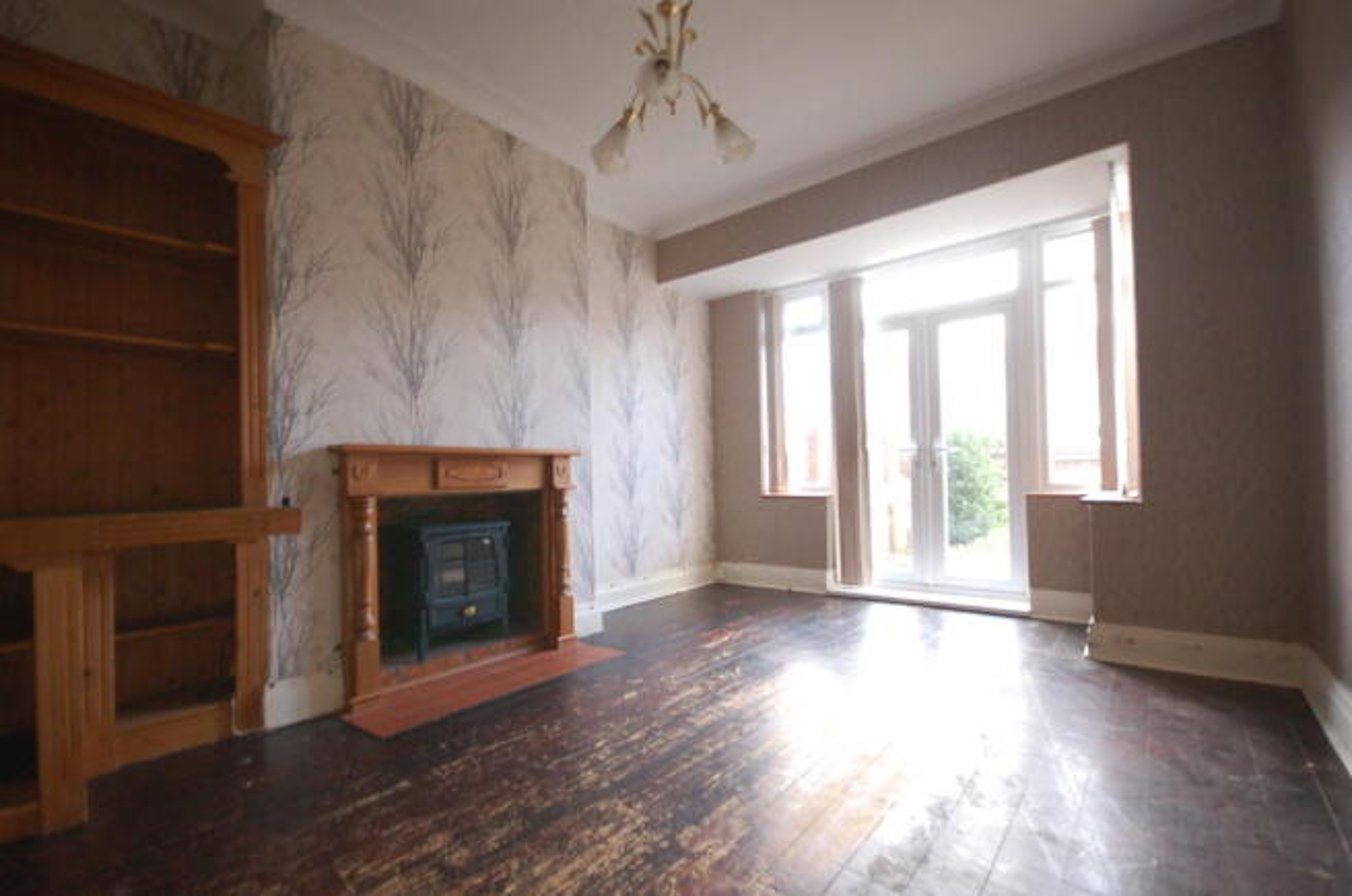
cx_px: 676
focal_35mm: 15
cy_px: 448
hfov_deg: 100.5
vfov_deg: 77.1
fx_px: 562
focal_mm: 10
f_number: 4
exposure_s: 1/20
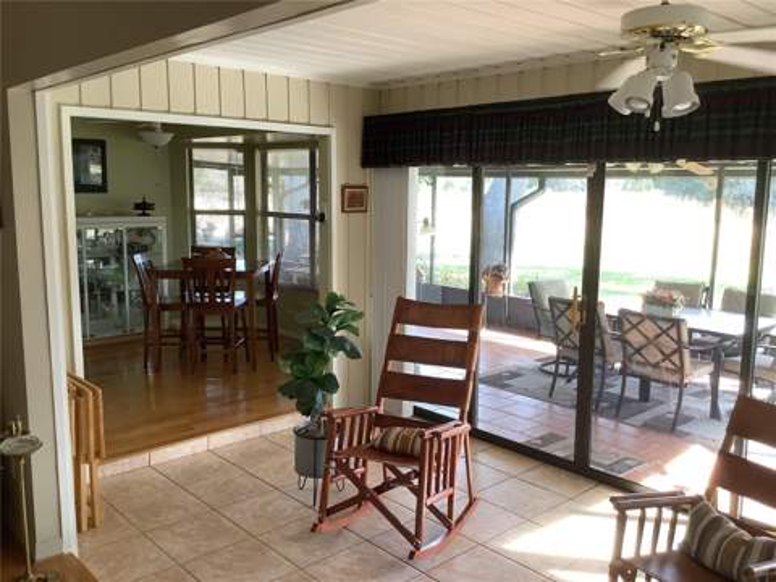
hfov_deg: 58.4
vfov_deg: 45.4
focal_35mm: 31
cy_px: 291
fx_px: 695
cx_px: 388
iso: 80
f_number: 2.4
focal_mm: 3.3
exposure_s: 1/60
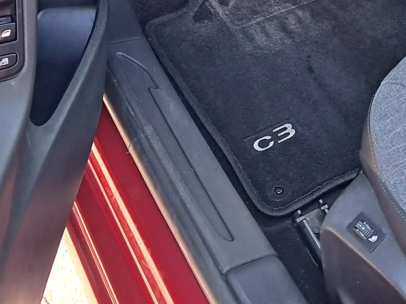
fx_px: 856
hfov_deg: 26.7
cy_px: -106
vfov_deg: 18.6
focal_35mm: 73
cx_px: 222
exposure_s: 1/50
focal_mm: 4
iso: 125
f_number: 1.8
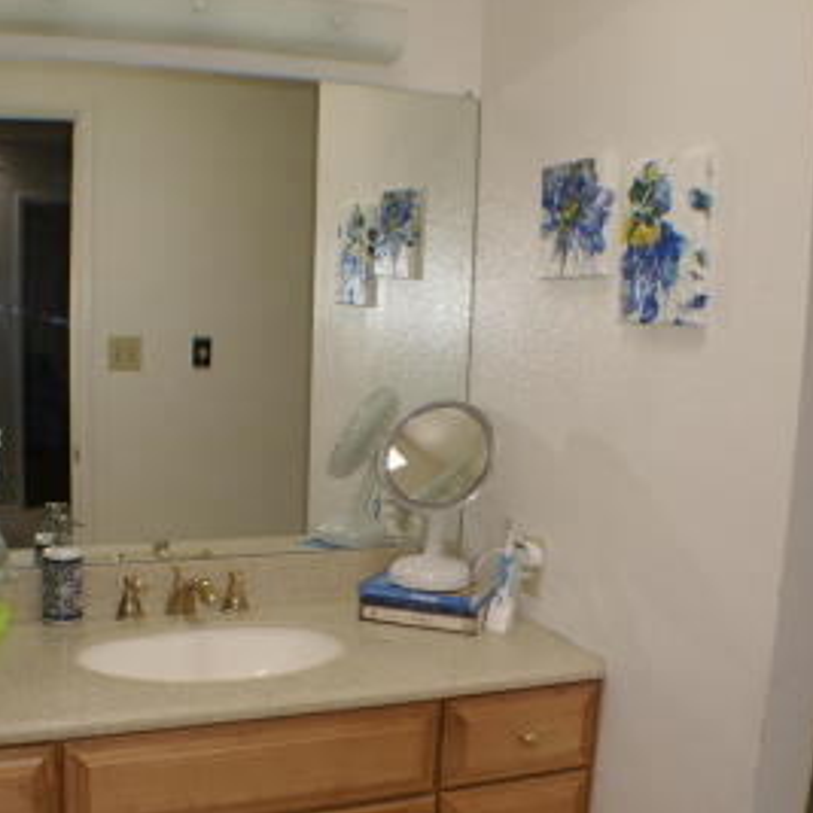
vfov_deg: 30.8
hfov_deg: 31.0
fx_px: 1461
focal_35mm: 55
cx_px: 336
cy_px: 548
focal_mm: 24
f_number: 5.6
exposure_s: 1/100
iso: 160
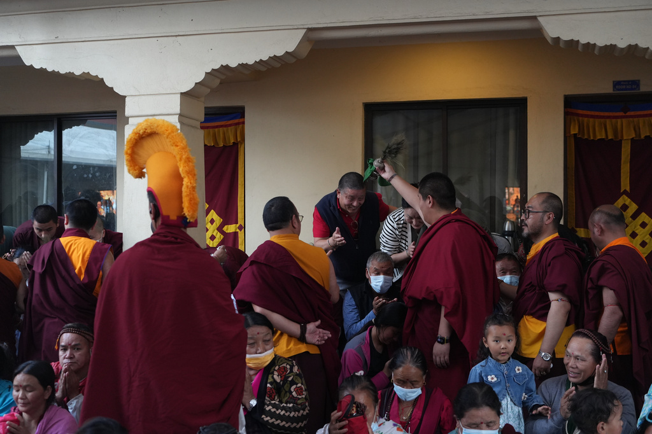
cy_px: 217
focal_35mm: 50
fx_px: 905
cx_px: 326
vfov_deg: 27.0
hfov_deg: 39.6
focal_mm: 50
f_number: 4
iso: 2500
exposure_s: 1/125
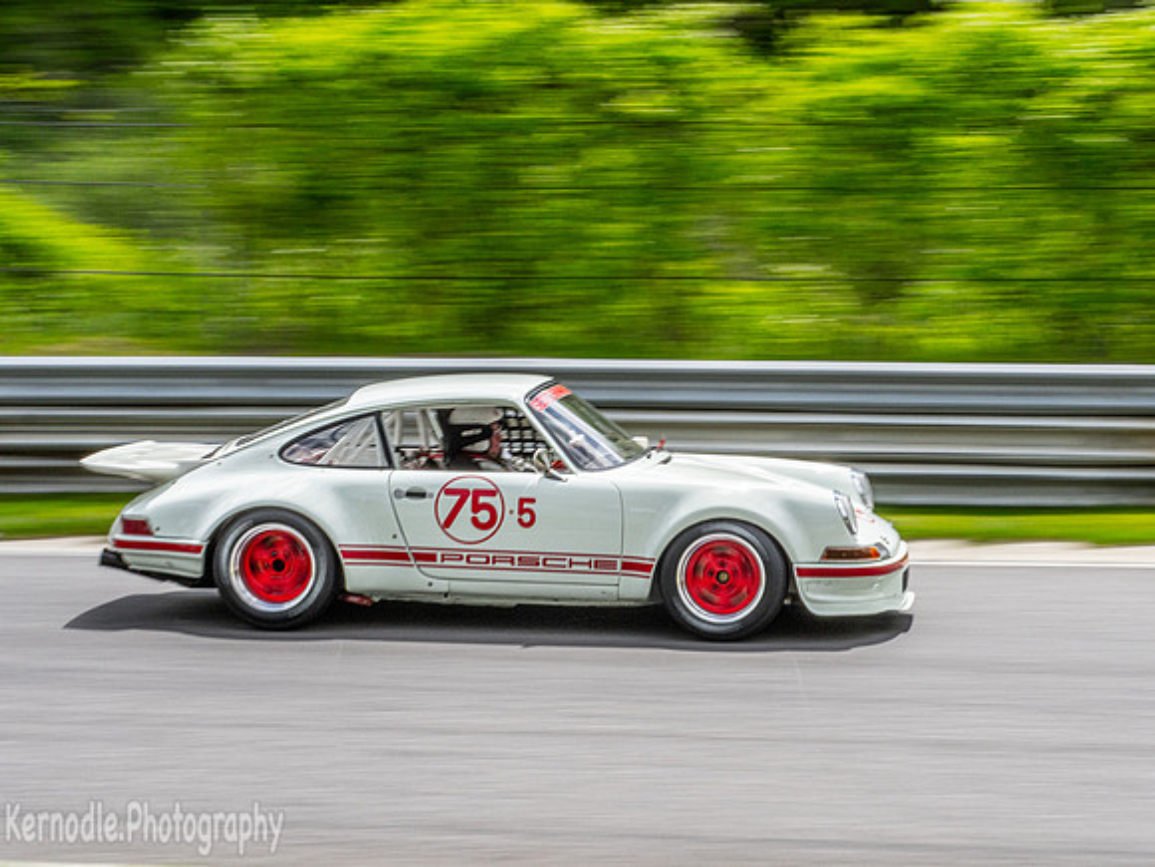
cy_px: 434
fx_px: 3070
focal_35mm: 92
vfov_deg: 16.1
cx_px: 578
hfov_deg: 21.3
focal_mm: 46
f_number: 22
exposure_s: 1/125
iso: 320
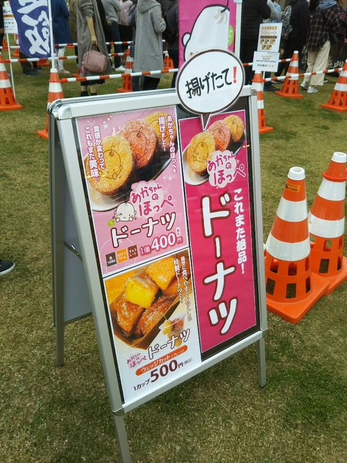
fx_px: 401
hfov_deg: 46.8
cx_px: 174
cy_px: 232
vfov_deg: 60.0
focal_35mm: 30
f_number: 2.2
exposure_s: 1/183
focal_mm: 4
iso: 25
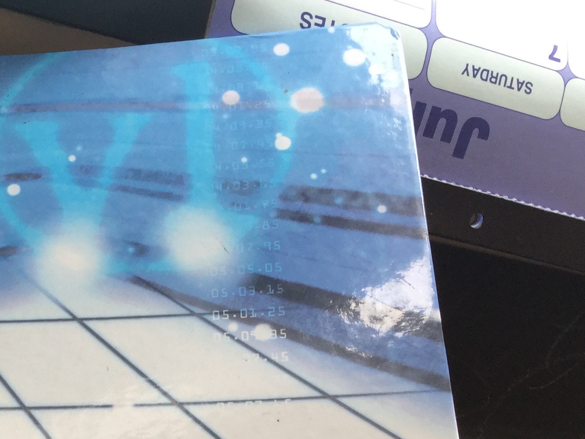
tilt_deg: -60.3
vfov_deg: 19.6
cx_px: 39
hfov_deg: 26.0
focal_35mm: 72
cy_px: 479
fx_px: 1217
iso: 32
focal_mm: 3.3
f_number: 2.4
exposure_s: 1/60
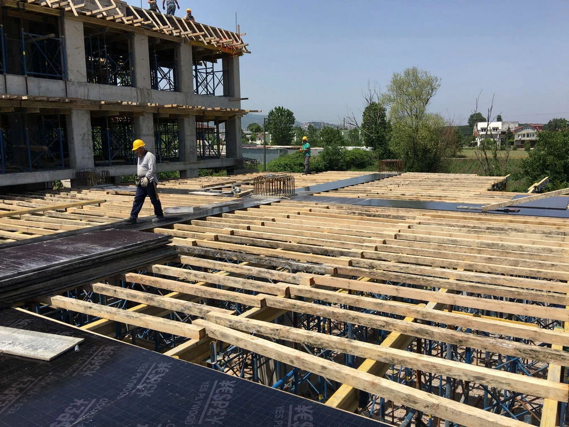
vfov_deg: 48.2
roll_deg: +1.3
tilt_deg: -6.3
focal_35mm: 29
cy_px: 214
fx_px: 477
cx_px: 284
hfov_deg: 61.7
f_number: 2.2
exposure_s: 1/1709
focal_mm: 4.15
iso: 25
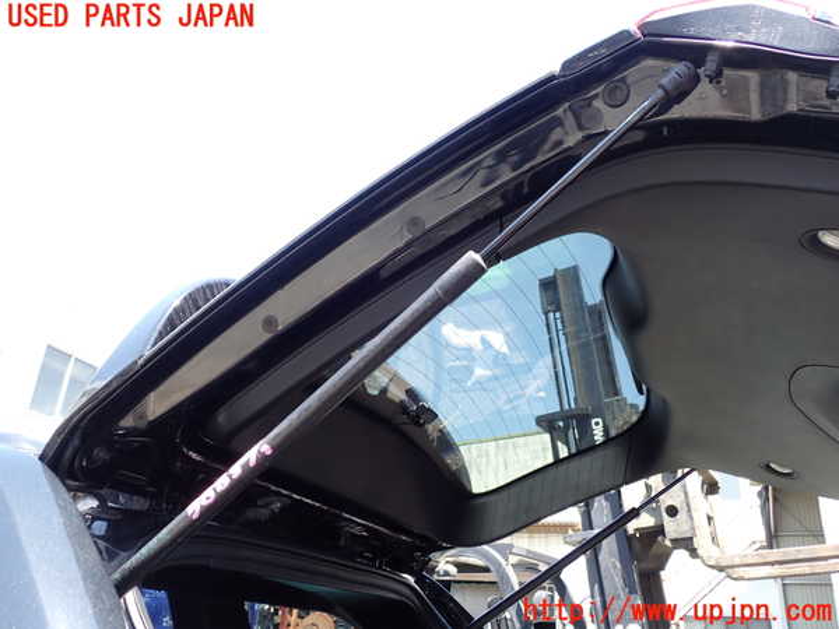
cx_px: 420
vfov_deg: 46.8
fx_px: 727
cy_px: 314
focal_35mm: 30
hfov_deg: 60.0
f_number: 3.2
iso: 100
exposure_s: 1/125
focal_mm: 5.4
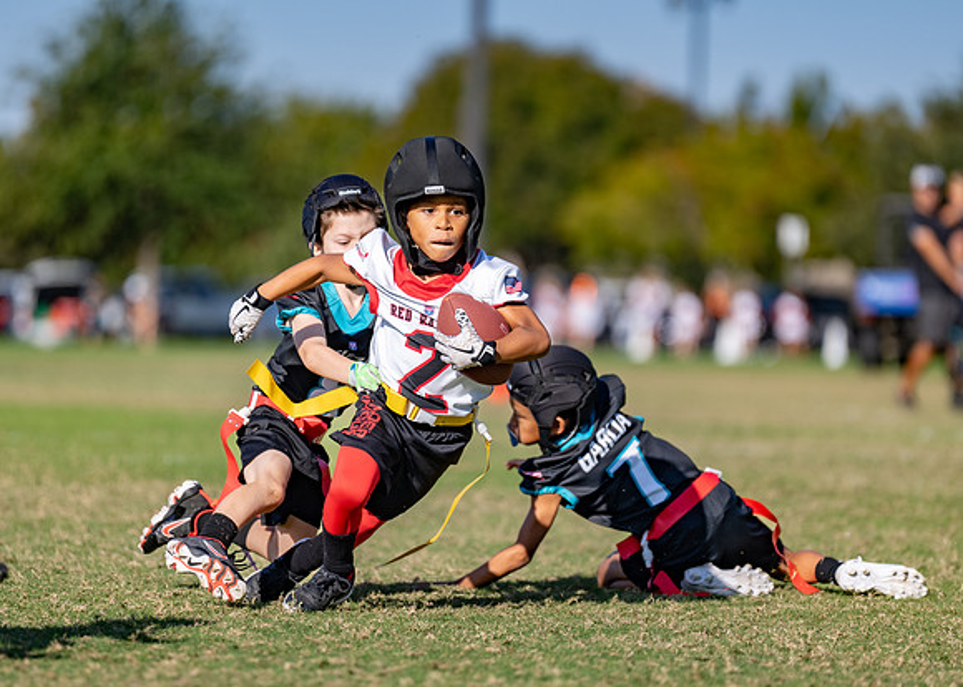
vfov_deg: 5.4
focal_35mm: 265
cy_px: 332
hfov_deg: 7.6
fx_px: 7252
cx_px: 446
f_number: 2.8
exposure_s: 1/2000
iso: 100
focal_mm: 200
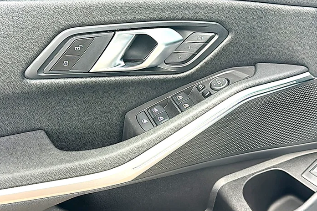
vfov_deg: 29.8
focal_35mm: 45
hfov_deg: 43.6
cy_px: 93
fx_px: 396
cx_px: 158
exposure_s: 1/369
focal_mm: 6.86
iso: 100
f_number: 1.78
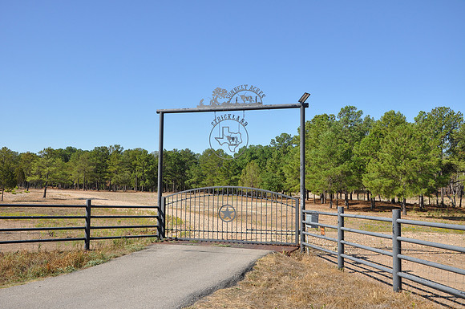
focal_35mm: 36
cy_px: 154
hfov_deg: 53.2
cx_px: 232
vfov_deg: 36.8
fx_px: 464
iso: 200
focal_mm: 24
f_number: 8
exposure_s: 1/250
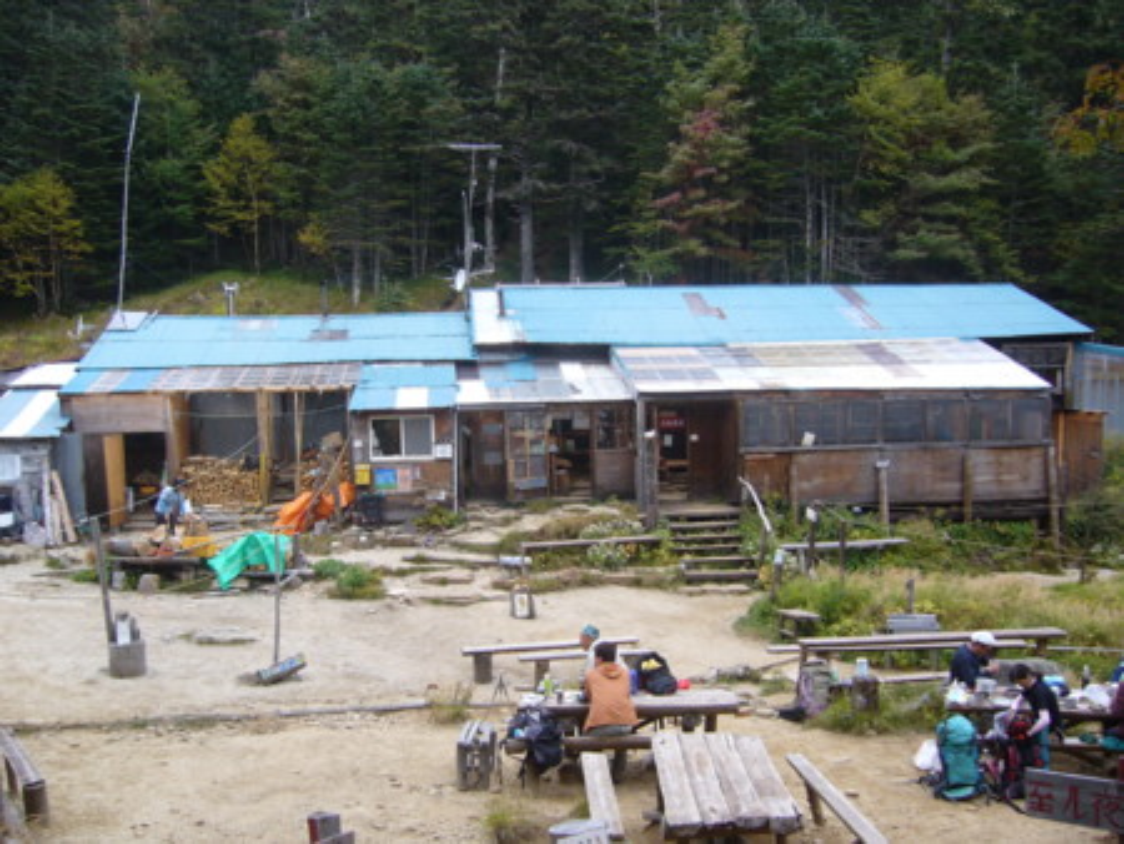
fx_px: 1137
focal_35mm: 35
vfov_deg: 40.7
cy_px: 422
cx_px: 562
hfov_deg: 52.6
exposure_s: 1/320
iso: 80
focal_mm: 5.8
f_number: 2.8
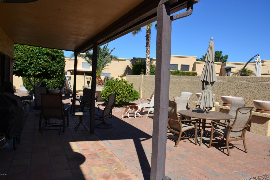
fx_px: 202
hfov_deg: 67.4
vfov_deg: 47.9
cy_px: 90
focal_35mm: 27
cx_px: 135
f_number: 8
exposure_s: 1/250
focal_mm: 18
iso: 100
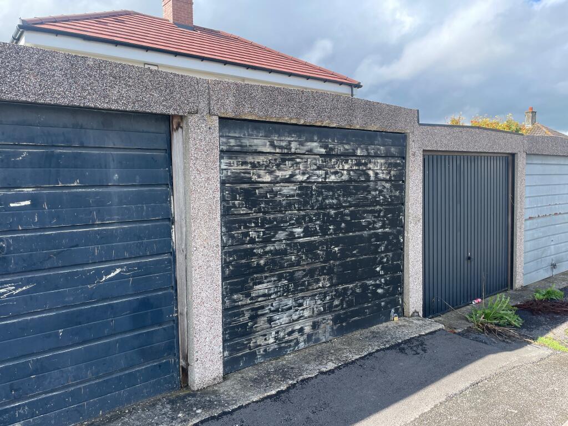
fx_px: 427
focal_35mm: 26
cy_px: 213
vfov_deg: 53.1
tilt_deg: -5.6
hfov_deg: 67.3
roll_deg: +1.1
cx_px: 284
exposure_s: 1/997
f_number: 1.6
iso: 32
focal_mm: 4.2
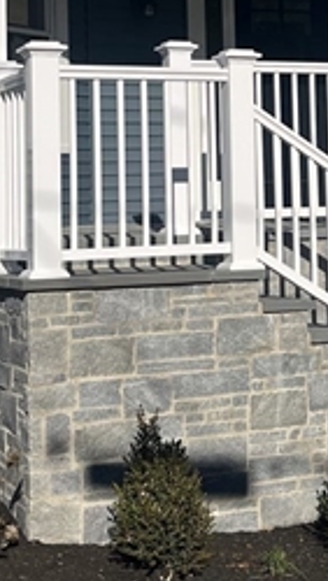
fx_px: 1342
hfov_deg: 13.7
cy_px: 98
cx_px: 349
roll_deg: +1.2
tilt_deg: +3.6
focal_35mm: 87
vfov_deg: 24.0
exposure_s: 1/9901
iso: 50
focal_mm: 5.1
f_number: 1.6
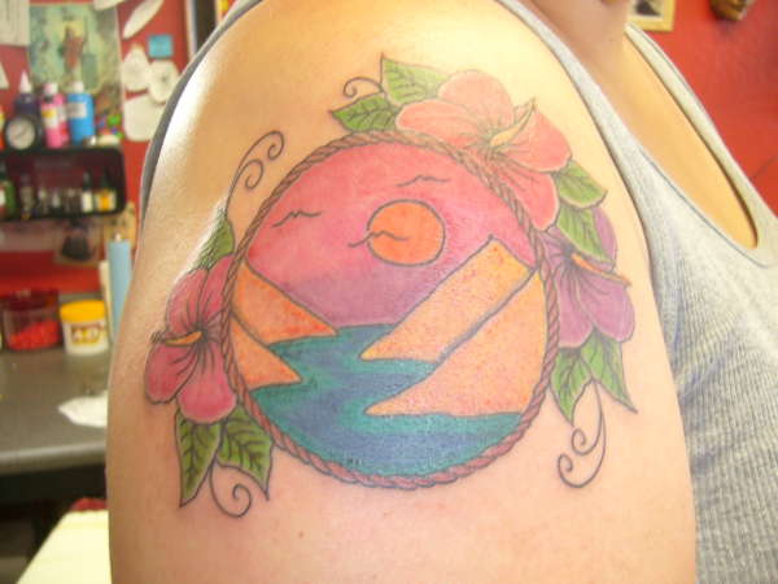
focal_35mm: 35
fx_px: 787
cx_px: 389
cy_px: 292
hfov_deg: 52.6
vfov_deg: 40.7
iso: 100
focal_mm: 5.8
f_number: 2.8
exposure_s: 1/13
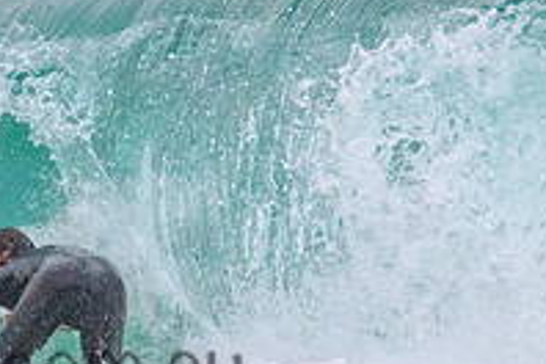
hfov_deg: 1.2
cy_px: 341
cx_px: -50
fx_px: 26706
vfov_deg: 0.8
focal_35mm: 1761
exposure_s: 1/2000
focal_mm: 600
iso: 9000
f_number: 11
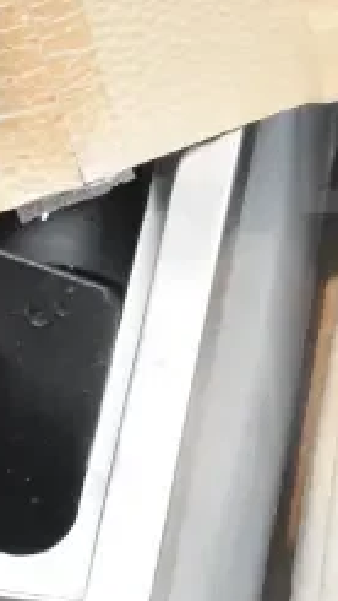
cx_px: 576
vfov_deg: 16.3
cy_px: 18
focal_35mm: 129
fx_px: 2053
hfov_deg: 9.1
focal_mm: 22
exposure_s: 1/1000
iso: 6400
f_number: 16
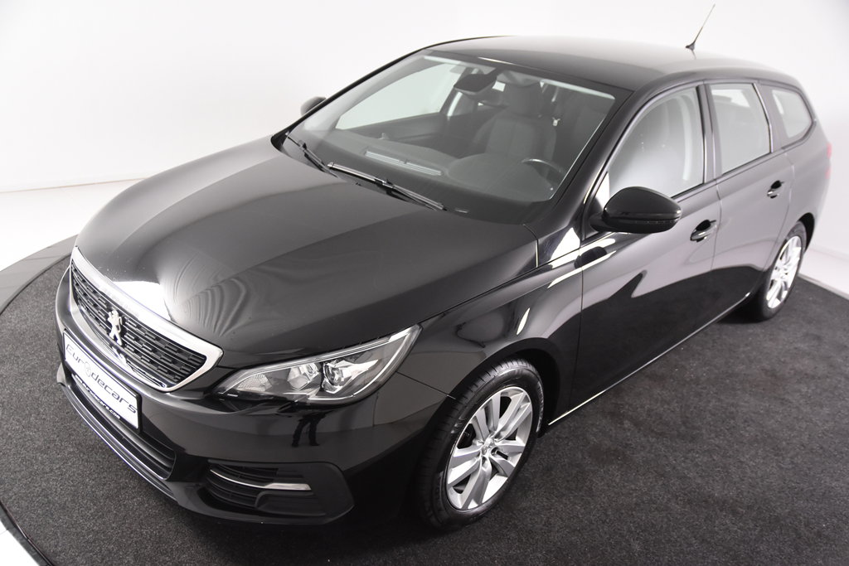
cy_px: 283
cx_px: 424
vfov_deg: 40.0
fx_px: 778
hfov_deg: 57.2
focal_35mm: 33
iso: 1600
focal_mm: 22
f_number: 3.2
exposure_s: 1/40
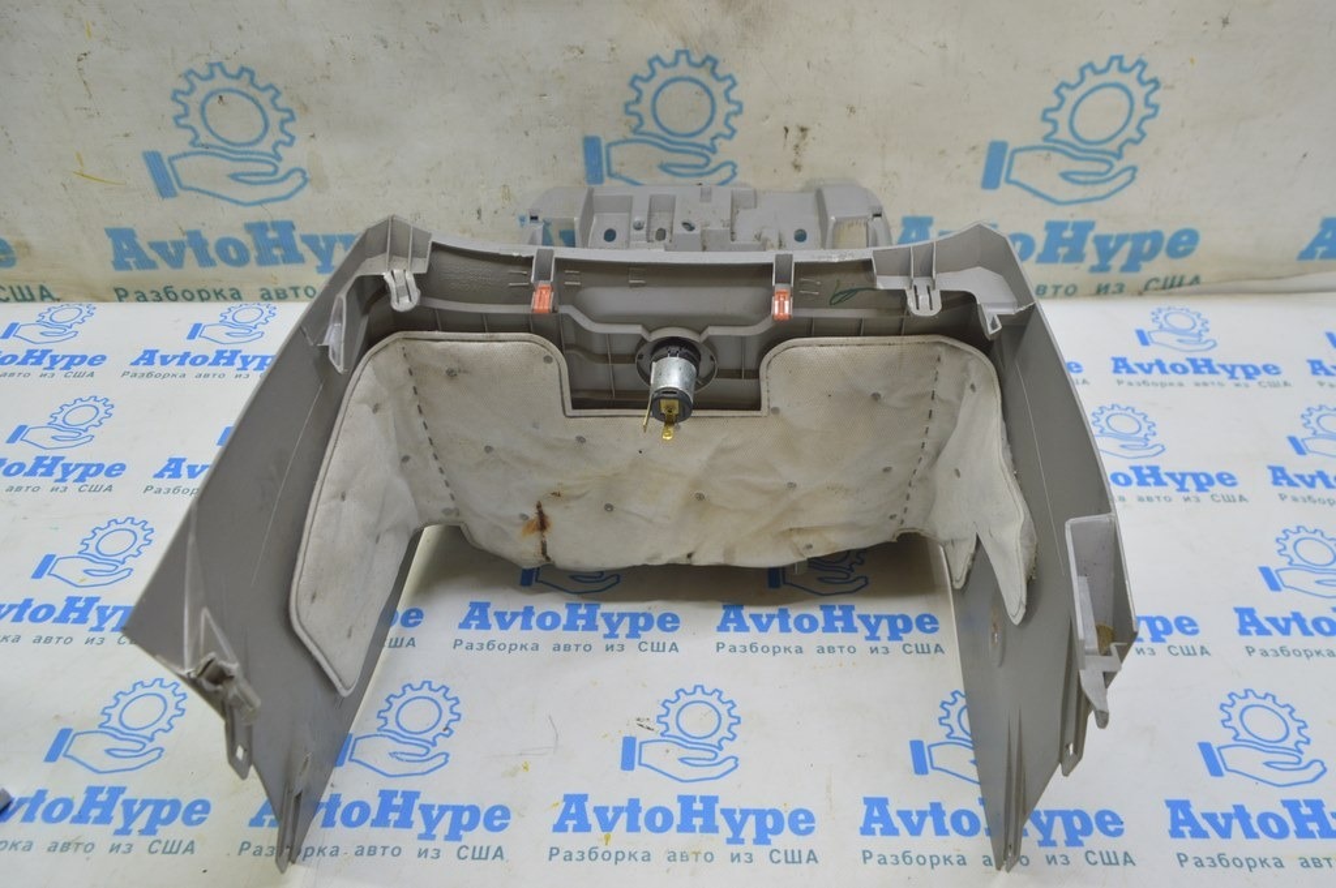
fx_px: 1001
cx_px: 668
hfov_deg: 67.4
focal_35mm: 27
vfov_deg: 47.9
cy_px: 444
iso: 400
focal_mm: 18
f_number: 5.6
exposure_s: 1/20
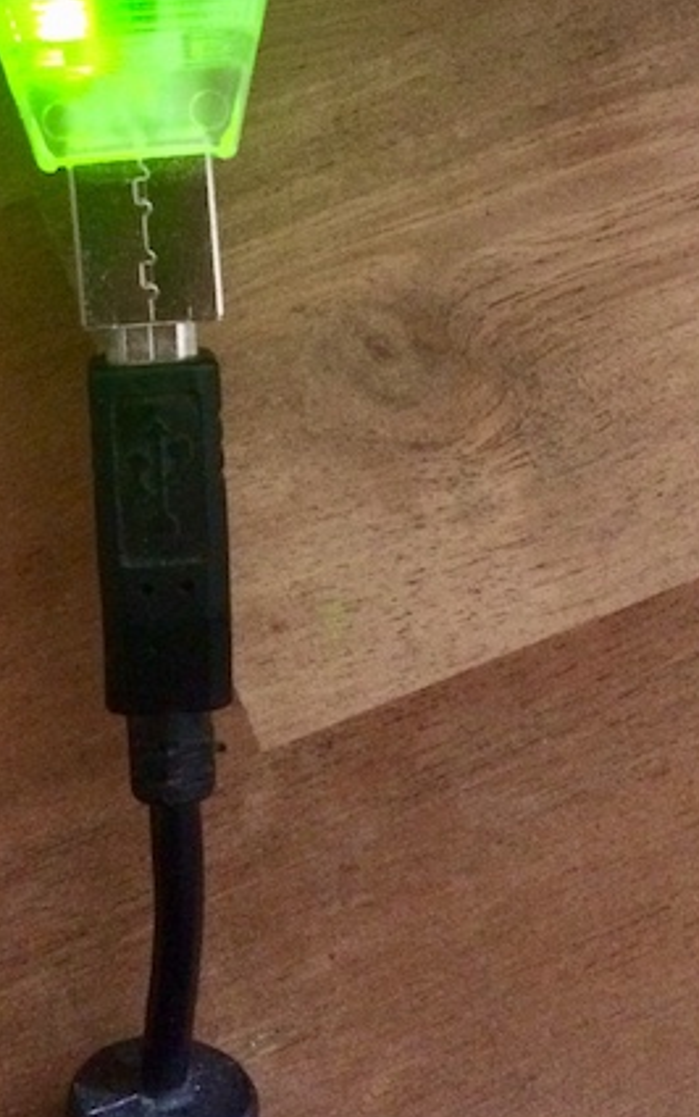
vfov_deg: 34.0
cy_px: 305
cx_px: 194
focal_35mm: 59
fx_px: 1796
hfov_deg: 21.9
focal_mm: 4.15
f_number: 2.2
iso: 500
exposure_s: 1/17
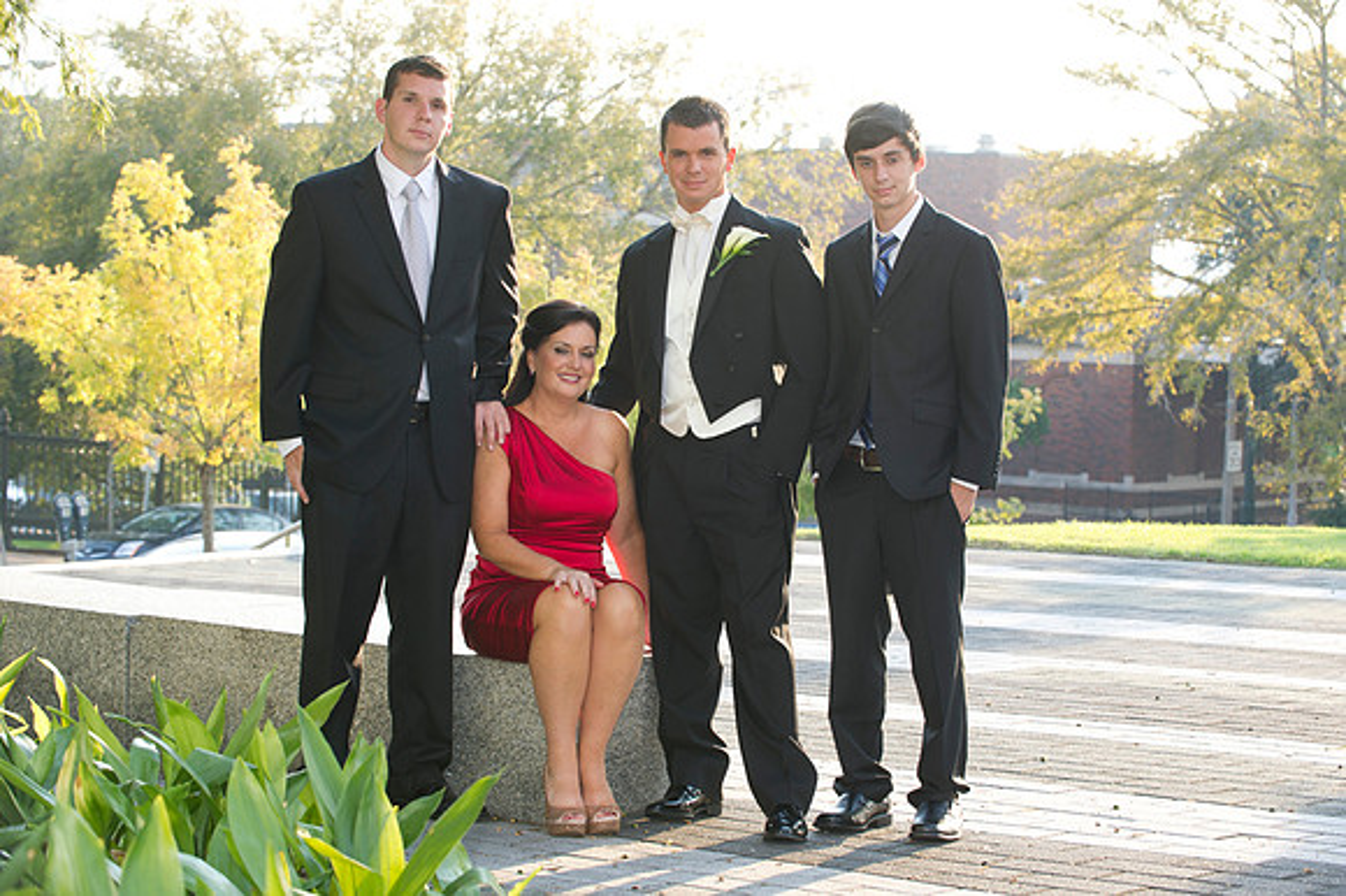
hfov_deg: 22.6
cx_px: 673
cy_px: 448
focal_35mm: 90
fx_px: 3363
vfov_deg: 15.2
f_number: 5.6
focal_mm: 90
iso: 320
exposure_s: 1/100
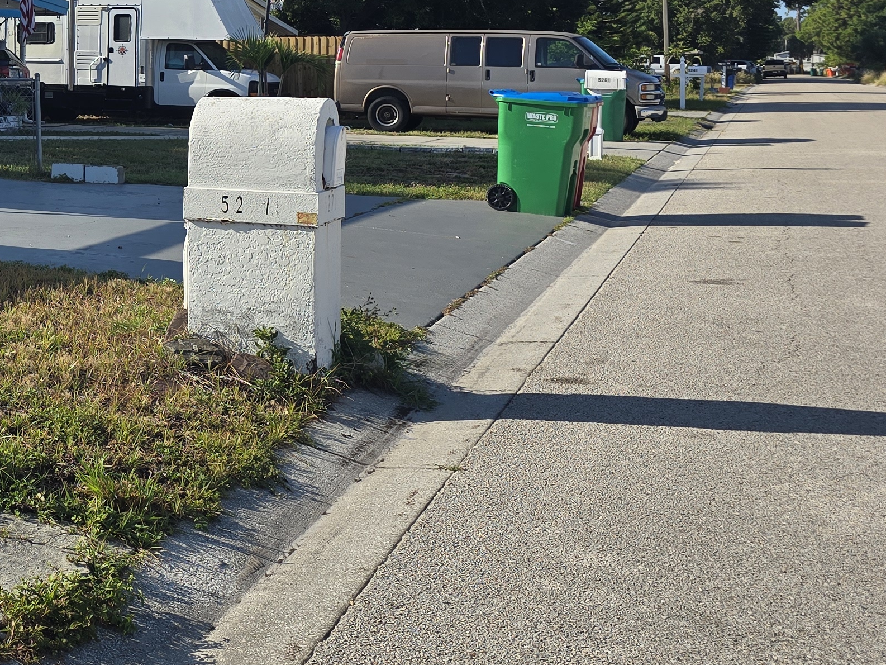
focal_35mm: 58
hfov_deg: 28.9
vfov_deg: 24.6
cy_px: 90
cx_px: -171
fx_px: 1485
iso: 12
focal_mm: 6.3
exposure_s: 1/740
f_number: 1.7
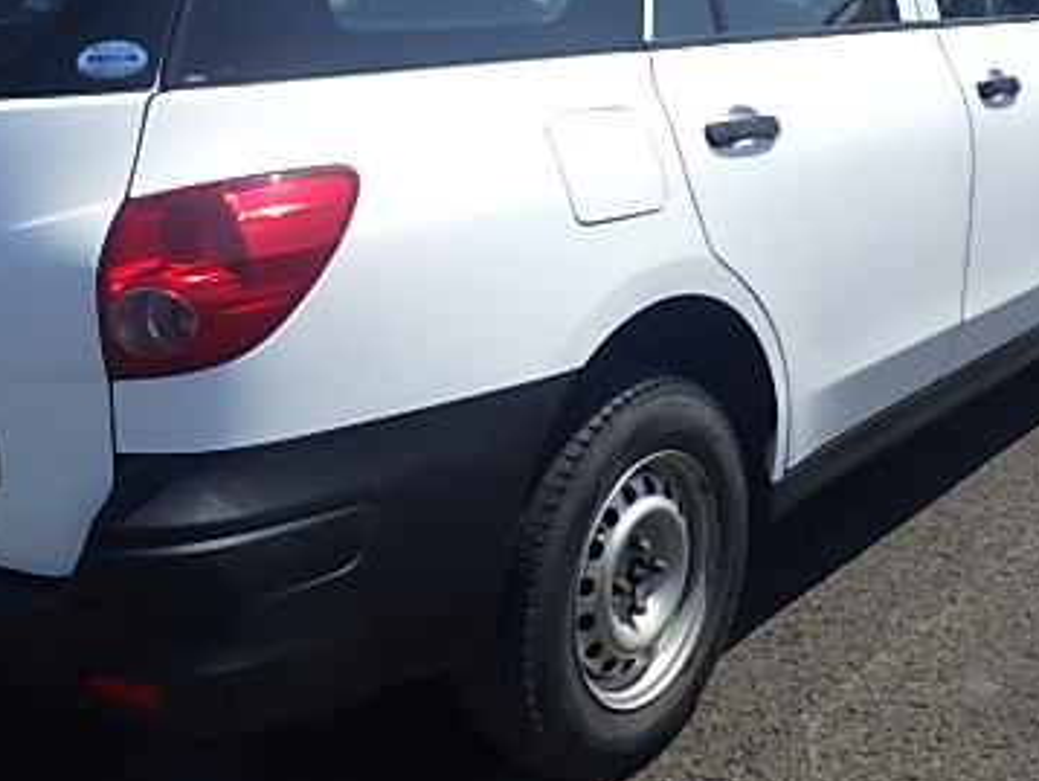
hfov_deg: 38.0
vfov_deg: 28.8
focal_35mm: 50
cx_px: 403
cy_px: 221
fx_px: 1502
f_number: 4.2
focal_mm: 5
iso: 125
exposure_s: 1/1000
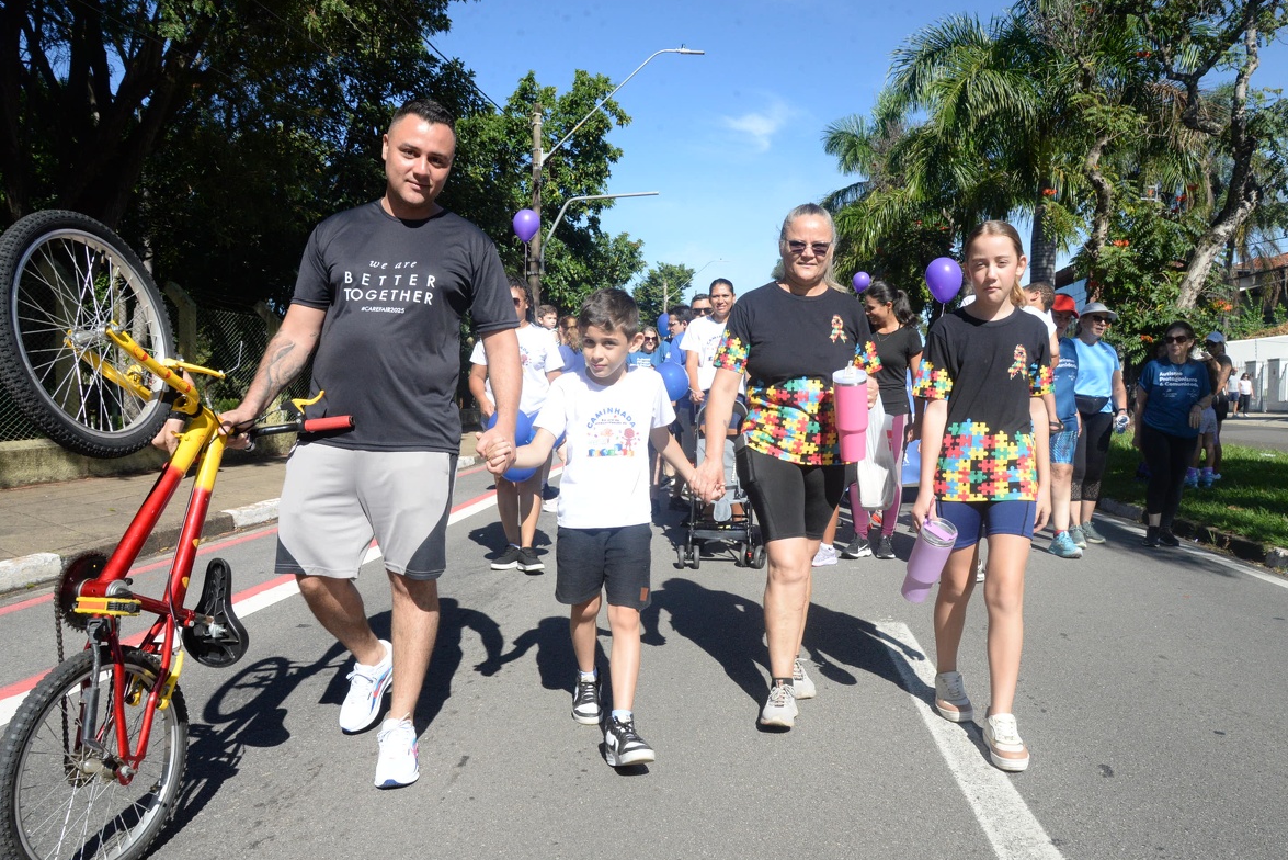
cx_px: 652
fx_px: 895
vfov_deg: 51.3
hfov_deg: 71.5
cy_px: 445
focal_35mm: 25
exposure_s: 1/1250
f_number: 13
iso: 2200
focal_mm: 24
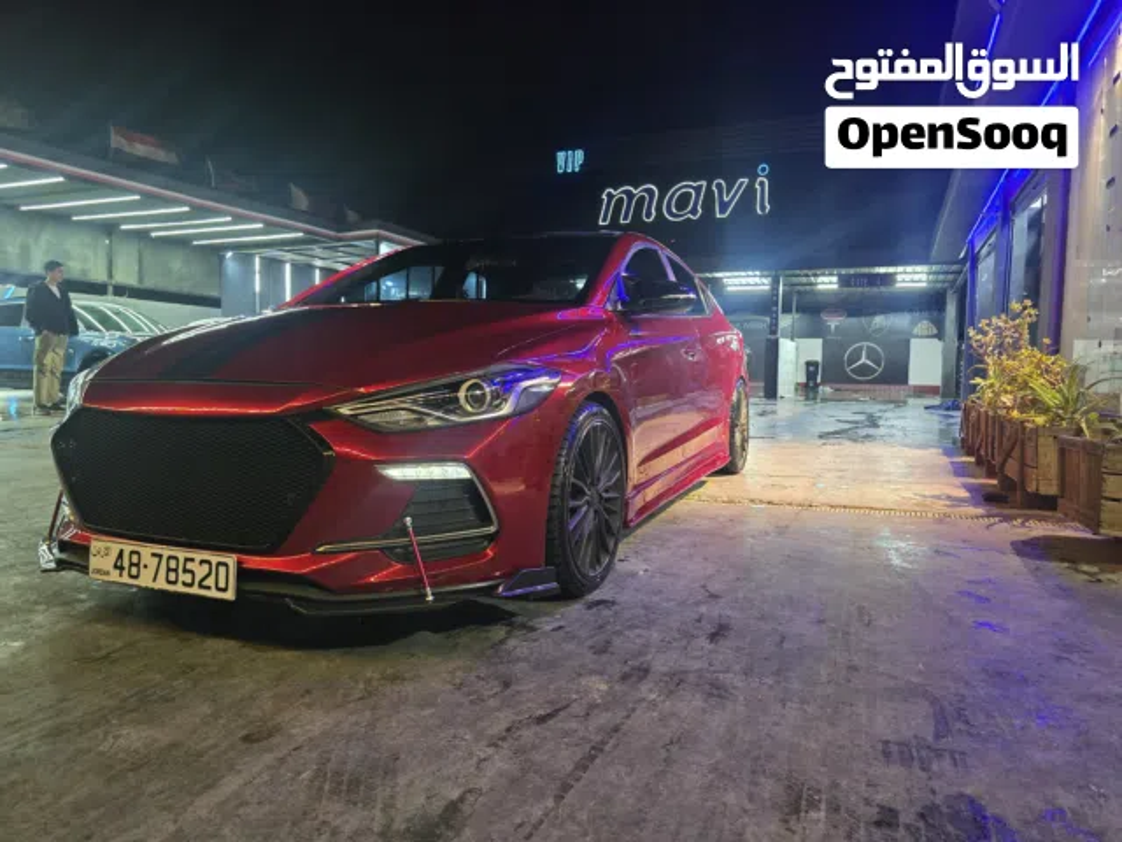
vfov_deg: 58.9
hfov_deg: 73.9
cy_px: 421
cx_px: 561
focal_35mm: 23
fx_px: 745
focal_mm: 6.3
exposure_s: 1/100
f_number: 1.7
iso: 1250
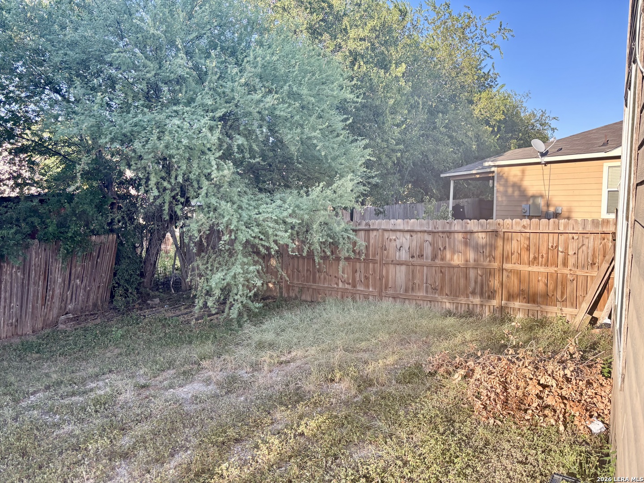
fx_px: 484
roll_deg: -0.8
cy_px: 242
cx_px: 322
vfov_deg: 53.1
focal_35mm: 26
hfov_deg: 67.3
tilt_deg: -5.2
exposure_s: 1/302
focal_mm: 5.96
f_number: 1.6
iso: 50
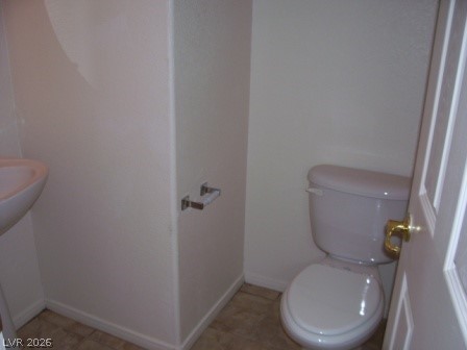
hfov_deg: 54.0
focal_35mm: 34
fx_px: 459
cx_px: 234
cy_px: 175
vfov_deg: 41.8
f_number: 2.7
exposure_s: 1/60
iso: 80
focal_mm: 5.6
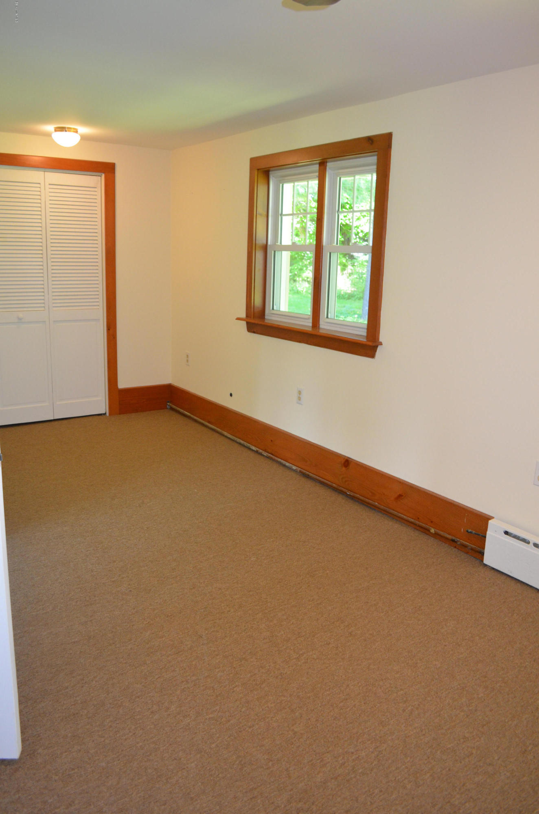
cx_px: 270
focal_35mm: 27
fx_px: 609
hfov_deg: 47.7
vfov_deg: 67.5
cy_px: 407
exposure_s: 1/60
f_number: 3.5
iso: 900
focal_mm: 18
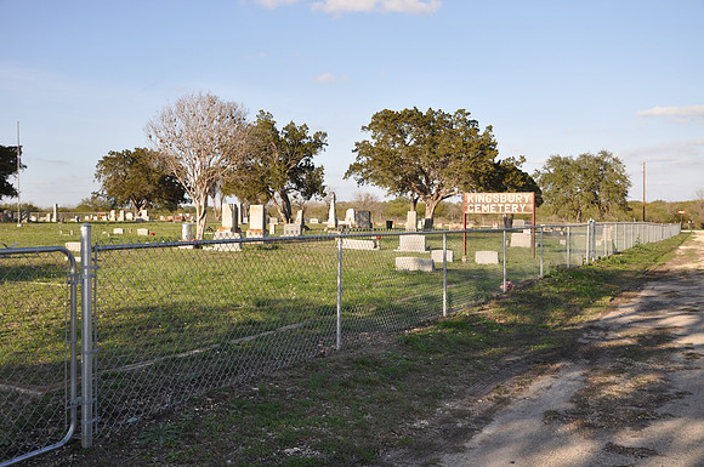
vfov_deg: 36.8
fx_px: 703
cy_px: 234
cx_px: 352
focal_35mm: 36
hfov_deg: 53.2
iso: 200
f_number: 7.1
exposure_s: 1/200
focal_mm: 24
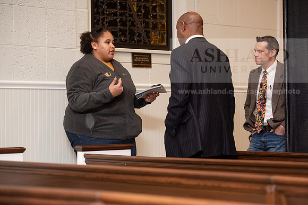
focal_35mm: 102
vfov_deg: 13.4
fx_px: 873
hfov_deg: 20.0
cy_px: 102
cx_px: 154
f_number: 3.2
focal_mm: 102
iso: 2000
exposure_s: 1/200
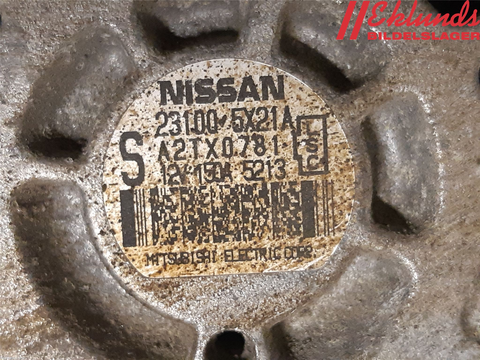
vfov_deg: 53.1
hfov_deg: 67.3
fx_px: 361
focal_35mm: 26
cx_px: 240
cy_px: 180
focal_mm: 3.93
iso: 250
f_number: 1.7
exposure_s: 1/50
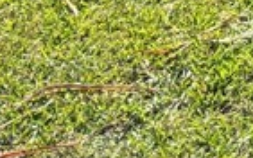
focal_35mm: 200
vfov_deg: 5.6
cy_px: -483
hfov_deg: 8.3
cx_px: 838
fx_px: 1378
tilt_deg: -4.2
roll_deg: -0.8
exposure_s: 1/1328
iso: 50
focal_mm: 5.96
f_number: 1.6
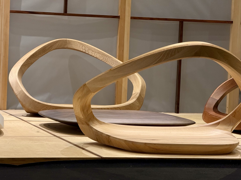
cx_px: 120
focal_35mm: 120
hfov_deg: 16.4
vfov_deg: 12.3
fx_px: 835
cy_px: 90
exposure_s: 1/50
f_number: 2.8
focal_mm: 15.66
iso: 160
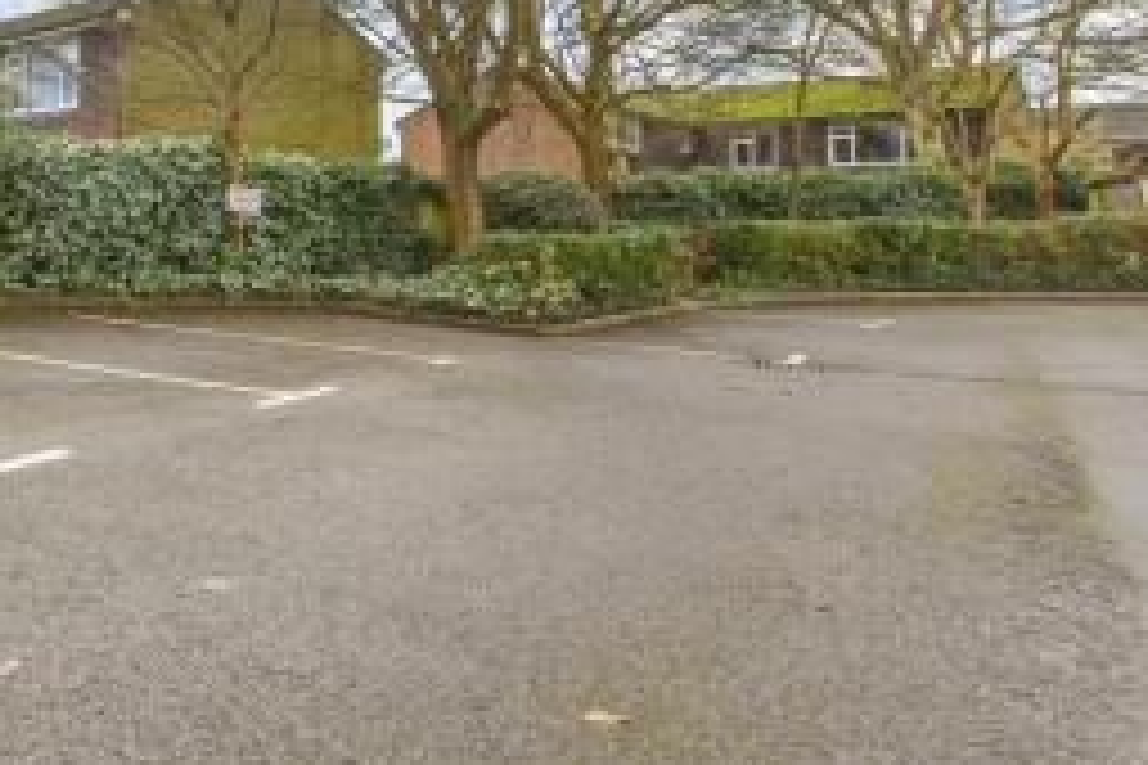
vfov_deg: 45.6
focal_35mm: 28
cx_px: 131
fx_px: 893
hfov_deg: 57.1
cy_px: 245
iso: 160
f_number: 8
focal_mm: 10
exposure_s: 1/80
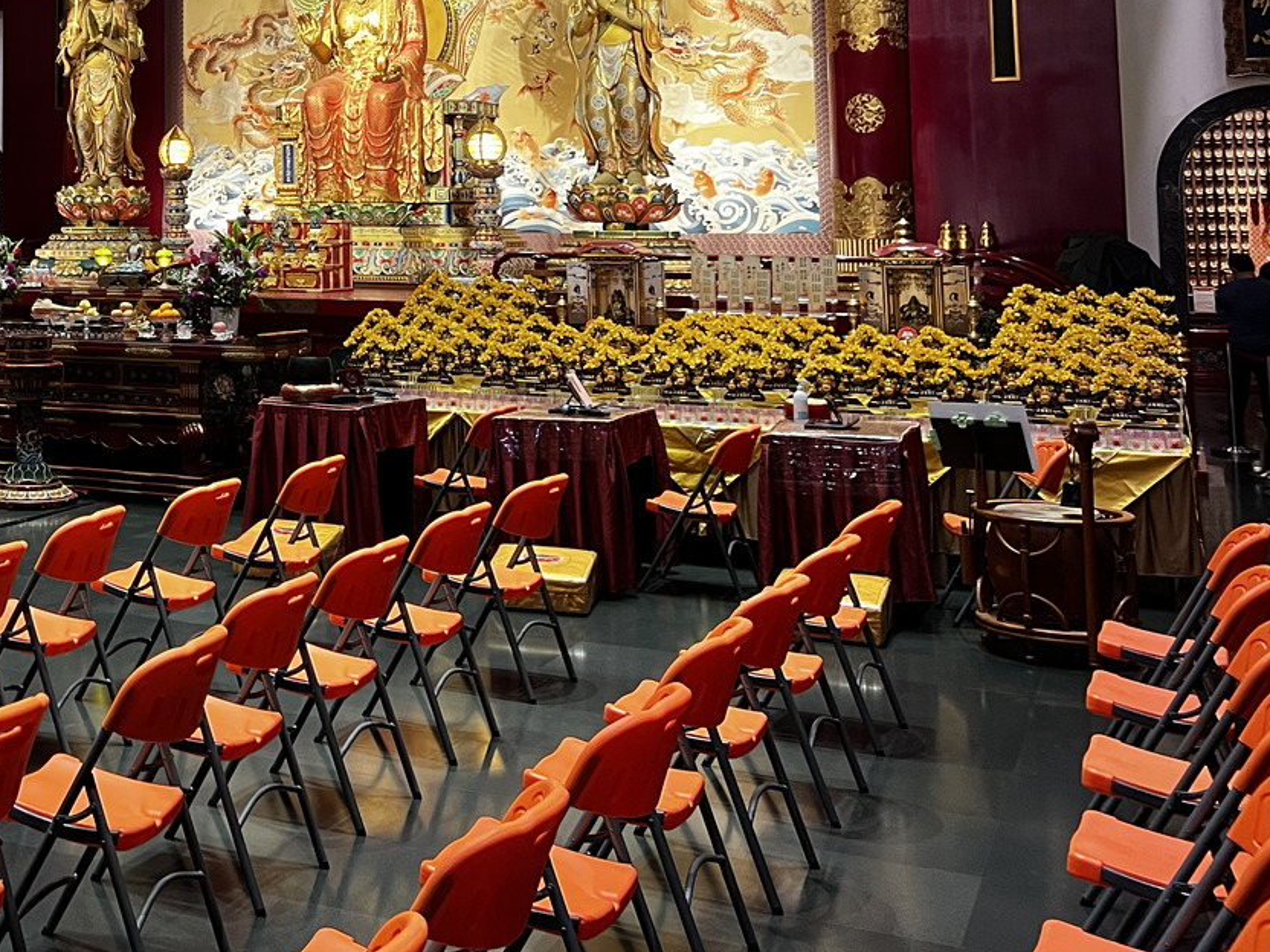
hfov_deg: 35.6
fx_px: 1834
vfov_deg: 27.7
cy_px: 41
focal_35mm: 50
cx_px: 90
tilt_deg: +5.4
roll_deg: -0.4
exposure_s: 1/50
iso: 200
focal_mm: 5.7
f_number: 1.5
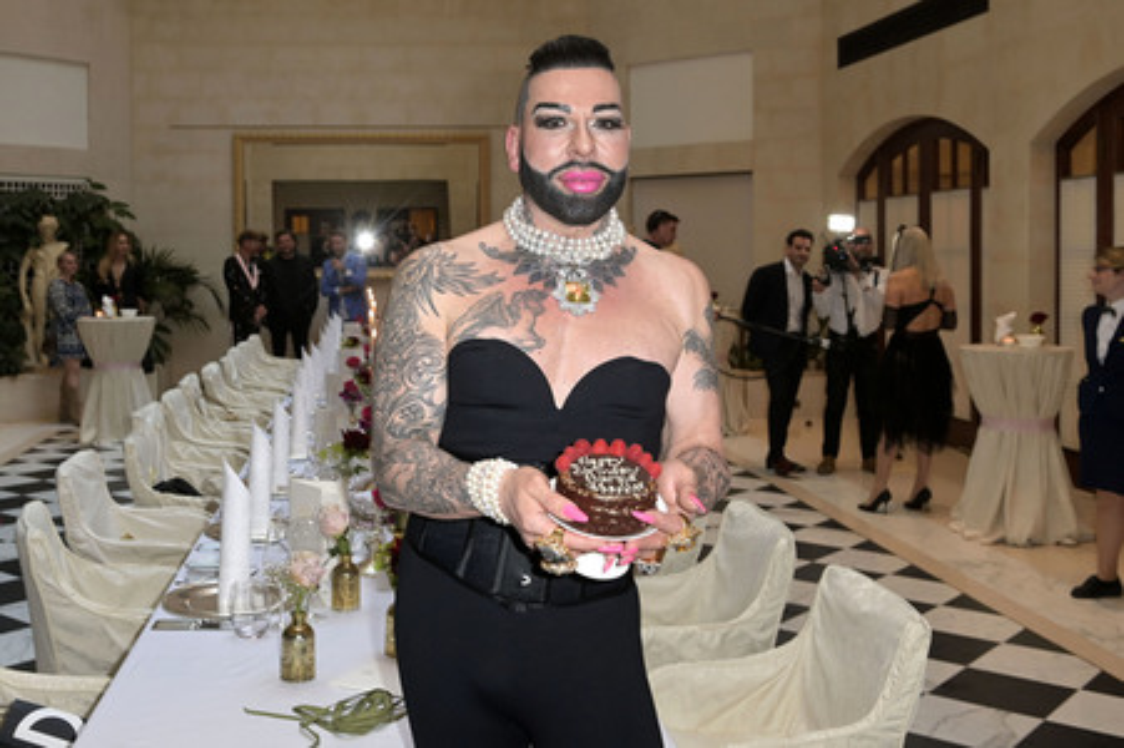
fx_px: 998
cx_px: 562
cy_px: 374
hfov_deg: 58.8
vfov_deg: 41.1
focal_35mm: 32
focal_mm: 32
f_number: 5.6
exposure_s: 1/50
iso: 2000
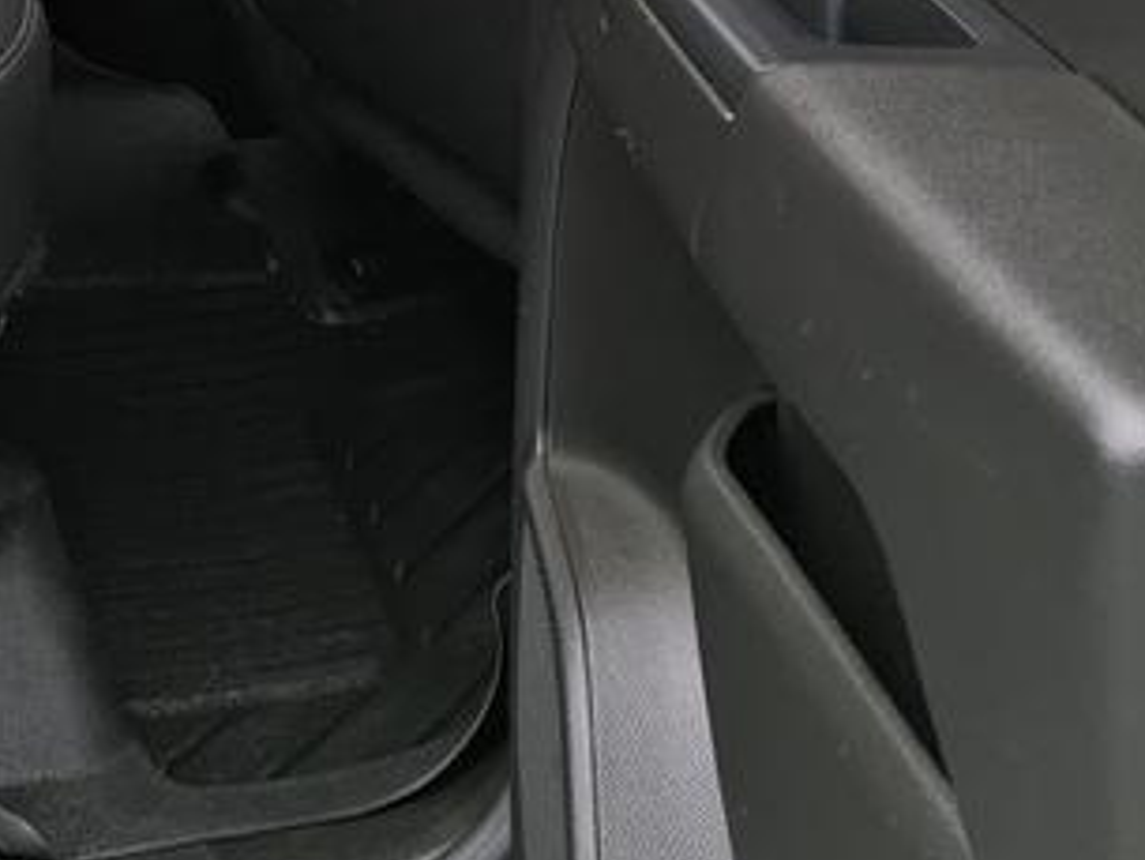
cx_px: 24
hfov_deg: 18.3
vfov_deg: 13.0
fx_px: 3474
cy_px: -582
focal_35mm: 105
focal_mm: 5.43
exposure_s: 1/393
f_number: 1.89
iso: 42
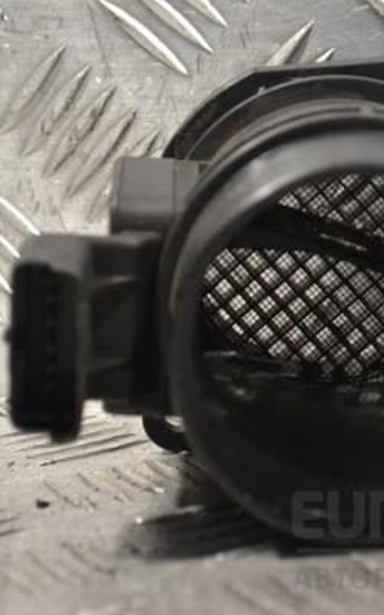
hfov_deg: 10.9
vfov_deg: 17.4
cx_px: 263
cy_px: 308
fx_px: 2010
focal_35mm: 120
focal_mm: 52
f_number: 7.1
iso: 3200
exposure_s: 1/200
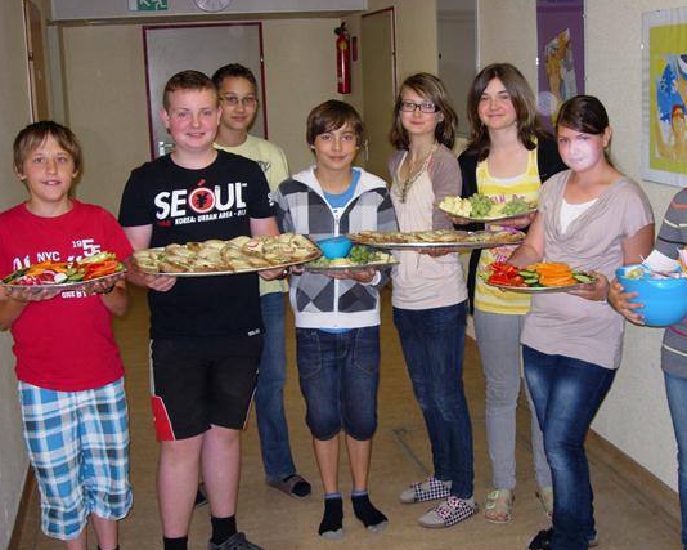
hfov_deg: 38.7
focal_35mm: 48
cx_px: 403
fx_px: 976
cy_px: 296
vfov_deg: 31.4
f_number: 2.9
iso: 79
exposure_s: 1/64
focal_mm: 8.5
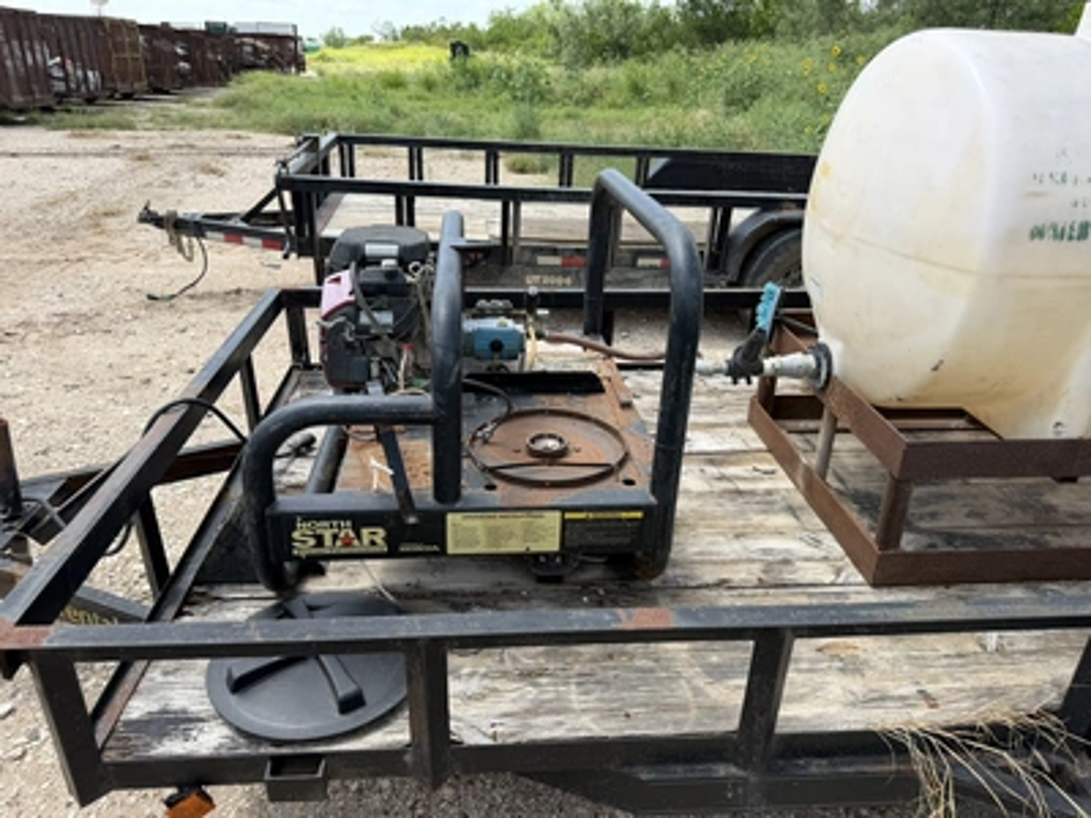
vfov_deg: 56.8
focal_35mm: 24
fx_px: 756
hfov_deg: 71.6
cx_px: 546
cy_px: 409
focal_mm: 6.76
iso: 80
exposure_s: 1/2053
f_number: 1.78
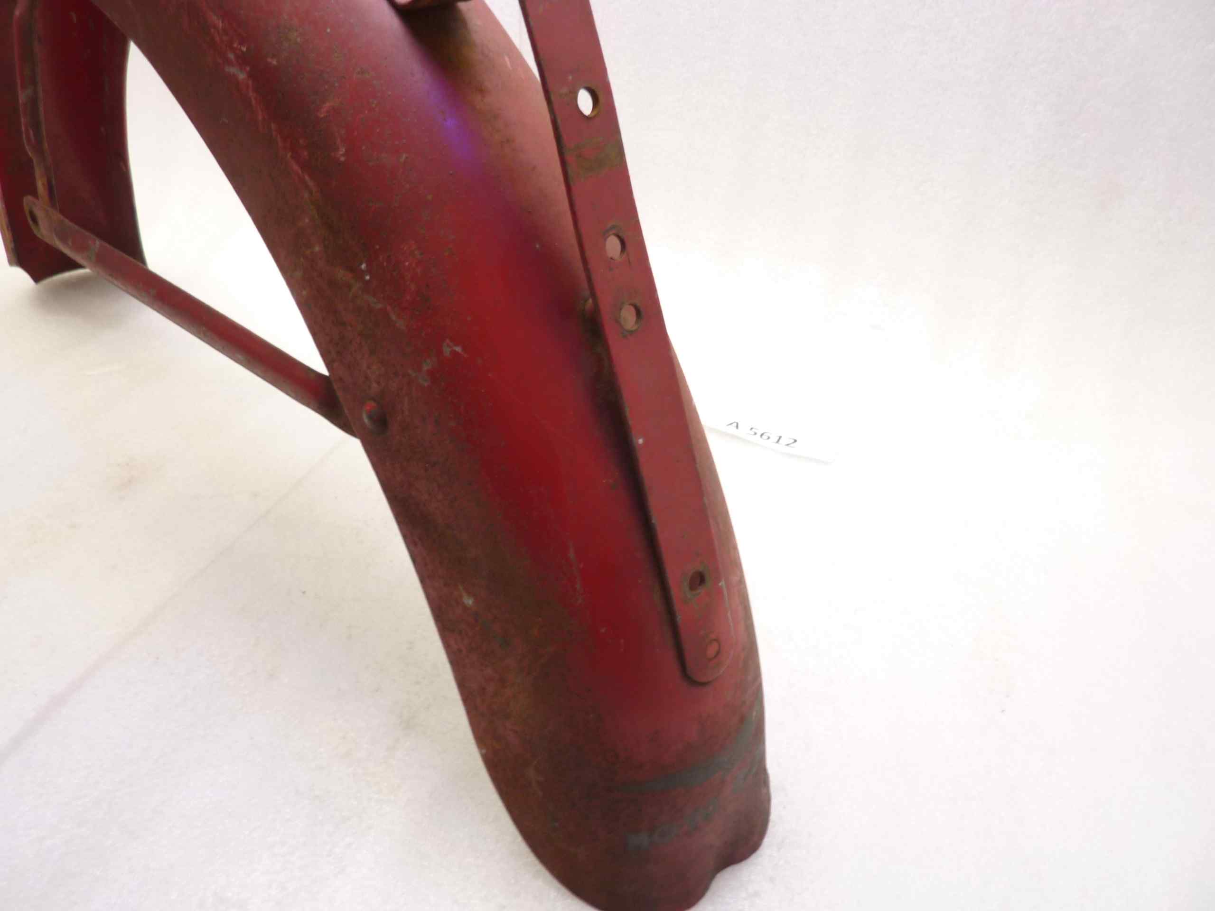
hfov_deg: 69.4
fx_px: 877
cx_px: 608
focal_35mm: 25
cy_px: 456
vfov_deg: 54.9
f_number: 3.3
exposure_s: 1/8
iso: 80
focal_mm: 4.1
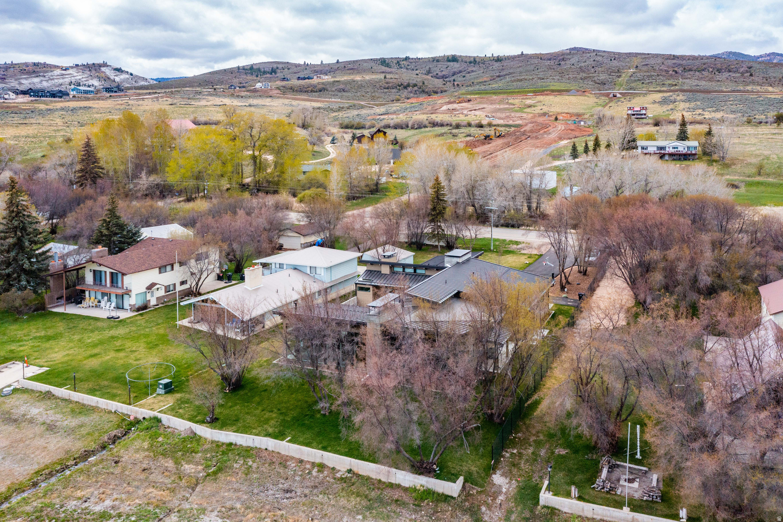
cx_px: 392
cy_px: 261
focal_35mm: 28
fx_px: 609
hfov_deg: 65.5
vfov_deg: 46.4
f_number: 6.3
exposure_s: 1/800
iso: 400
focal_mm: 10.26
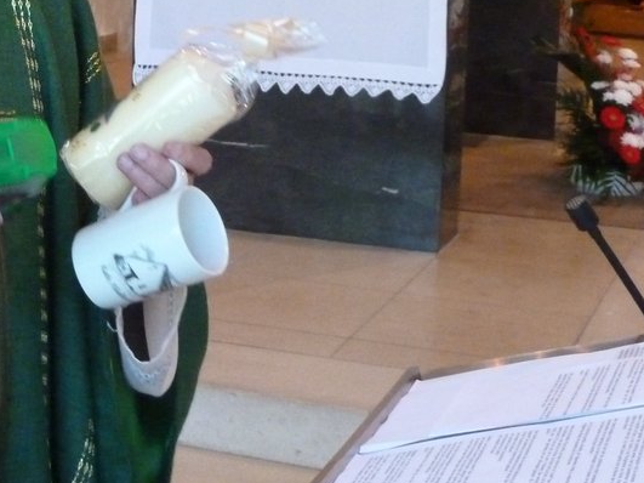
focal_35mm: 95
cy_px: 66
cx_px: -55
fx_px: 1767
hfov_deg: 19.8
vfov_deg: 15.4
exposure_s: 1/30
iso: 800
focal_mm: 6.9
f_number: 3.7
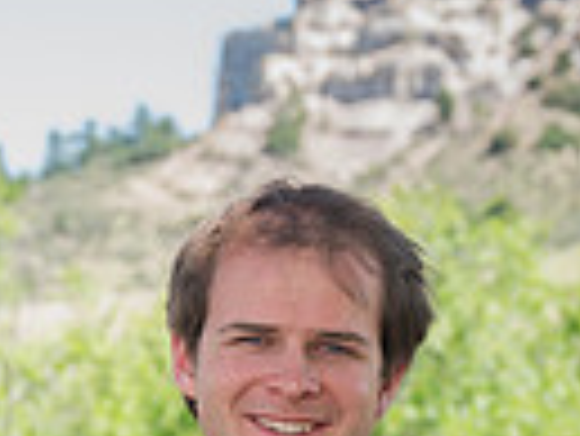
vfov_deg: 5.1
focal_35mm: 289
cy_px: 656
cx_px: -162
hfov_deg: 6.8
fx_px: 4847
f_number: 6
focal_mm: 67
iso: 250
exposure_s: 1/200
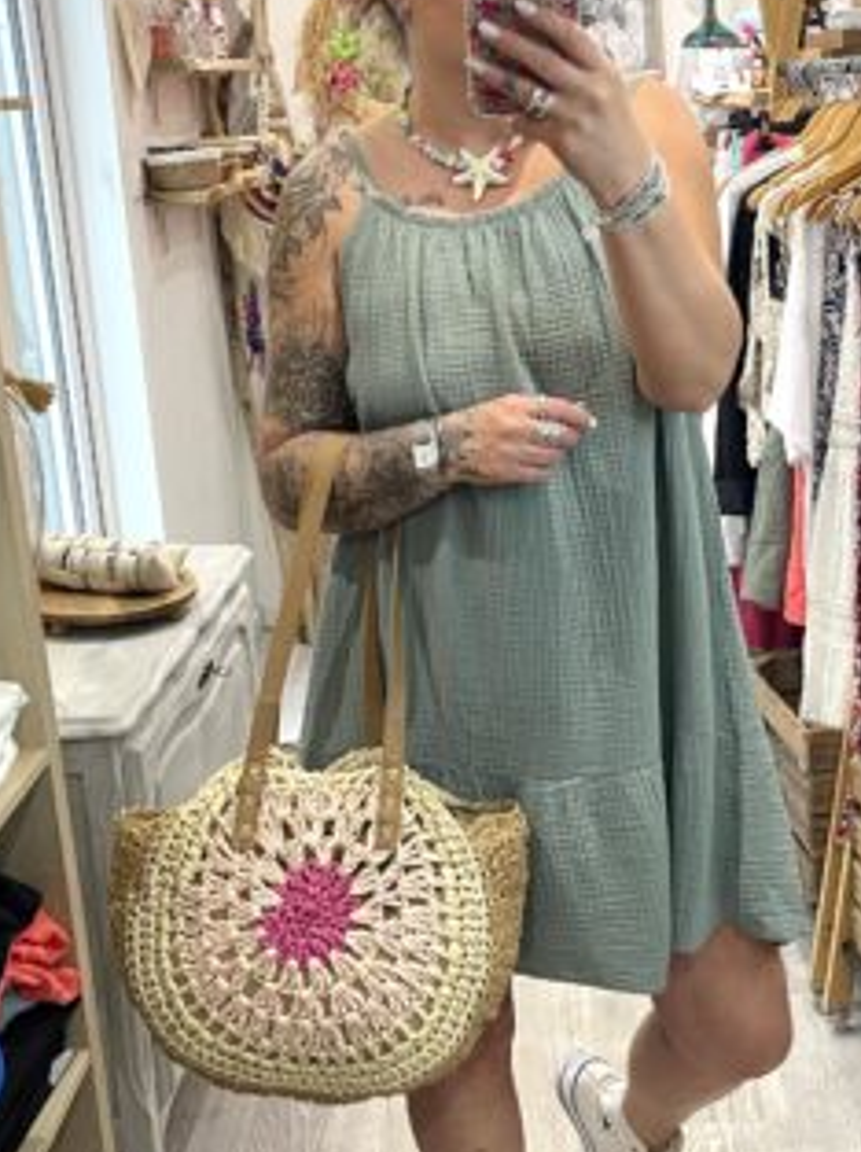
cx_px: 541
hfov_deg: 43.7
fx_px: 1063
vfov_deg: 56.5
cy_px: 677
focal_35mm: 32
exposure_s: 1/50
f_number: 1.6
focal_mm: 5.1
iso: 80
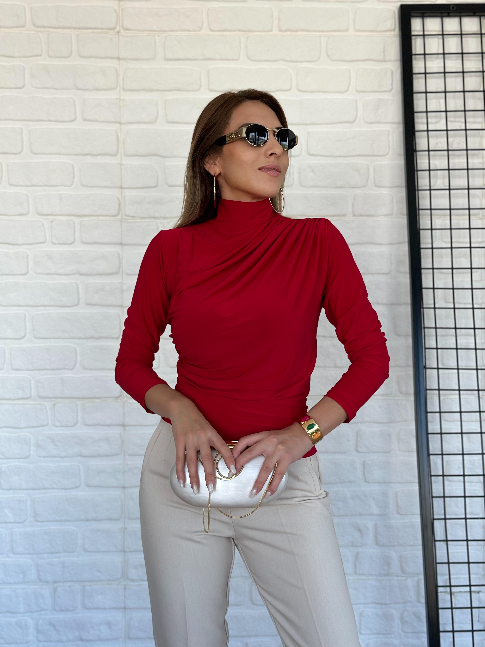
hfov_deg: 30.3
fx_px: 897
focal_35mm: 48
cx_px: 242
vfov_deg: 39.7
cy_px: 324
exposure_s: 1/384
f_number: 1.78
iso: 80
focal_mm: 6.86
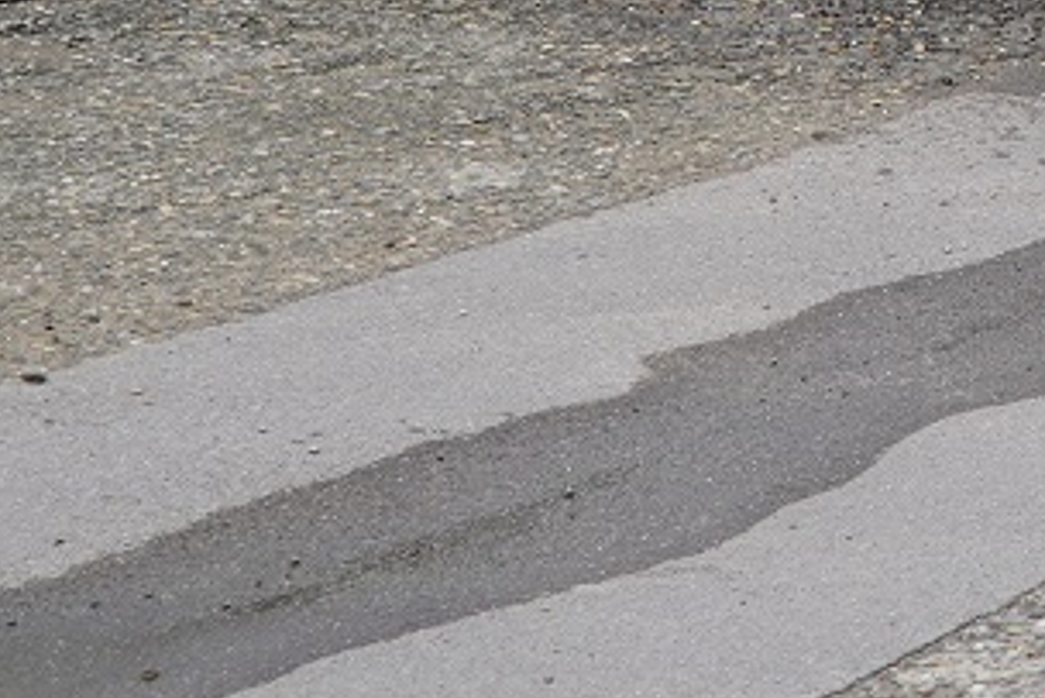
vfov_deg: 8.4
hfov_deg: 12.1
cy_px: -385
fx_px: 4646
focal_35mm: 160
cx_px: 1674
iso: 100
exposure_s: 1/60
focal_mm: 27
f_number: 4.5
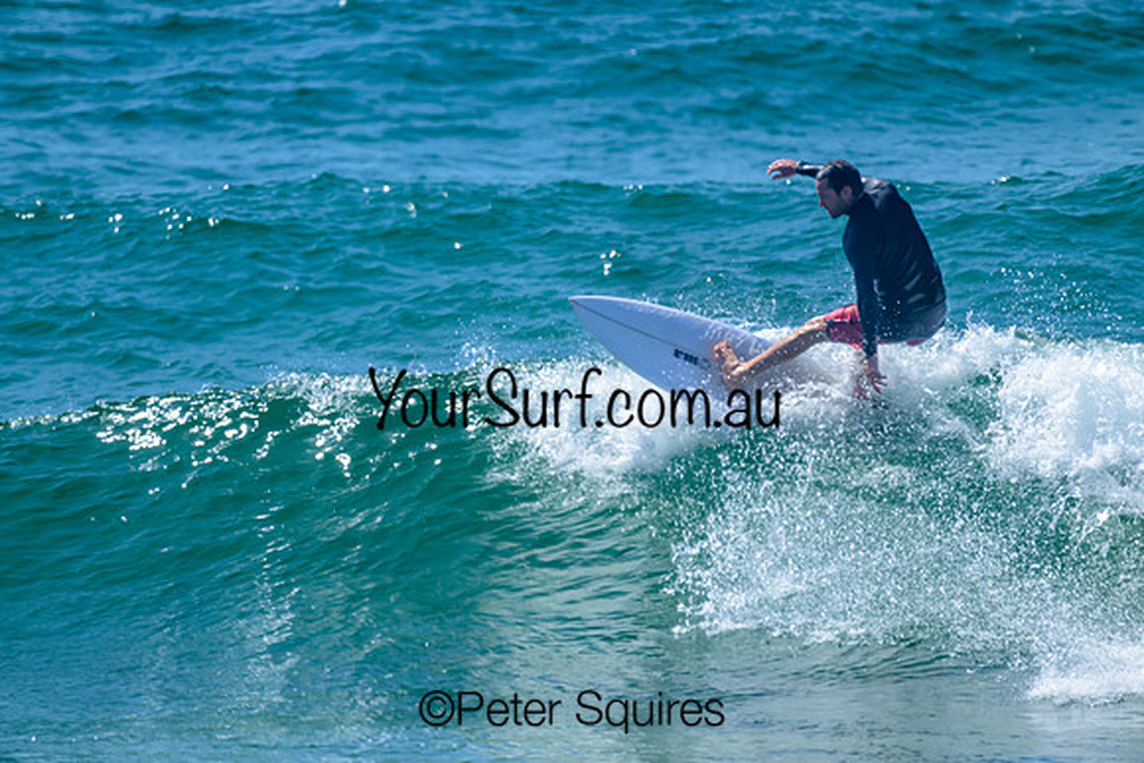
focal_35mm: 1120
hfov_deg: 1.8
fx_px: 35598
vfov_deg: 1.2
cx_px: 572
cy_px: 382
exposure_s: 1/2000
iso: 500
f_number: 9
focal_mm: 1120
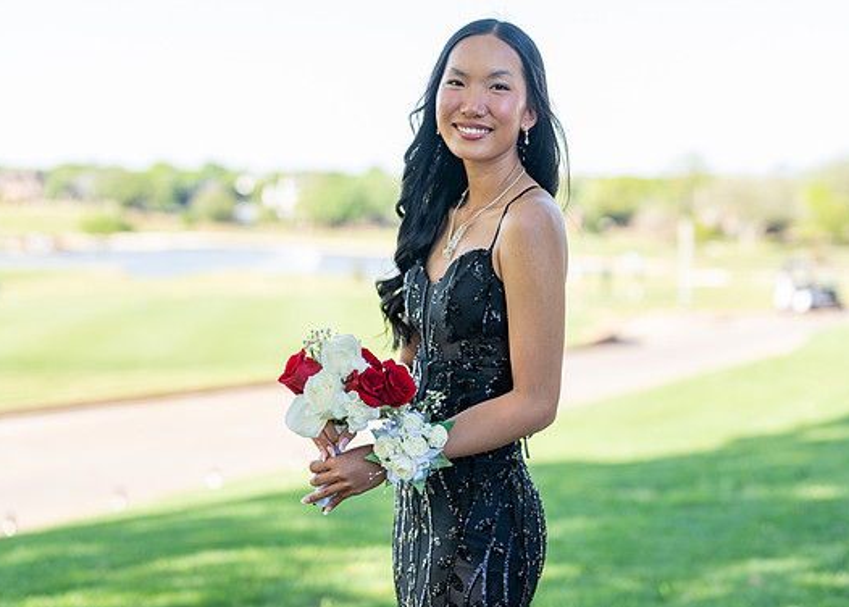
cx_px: 460
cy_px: 281
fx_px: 1399
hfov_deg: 33.7
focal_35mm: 58
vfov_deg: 24.5
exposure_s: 1/1000
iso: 160
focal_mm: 50
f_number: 1.8
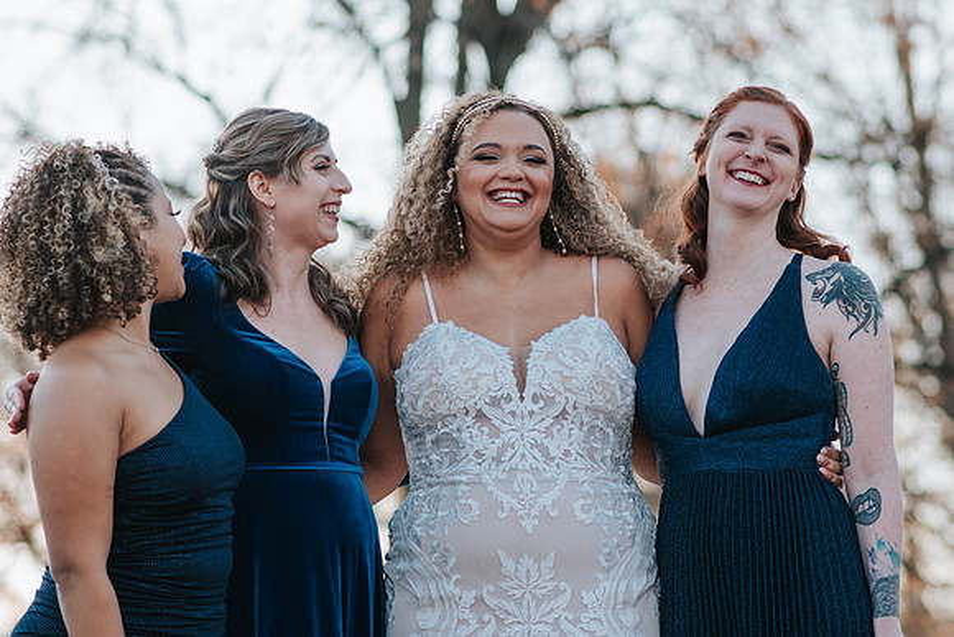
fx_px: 3665
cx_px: 517
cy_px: 335
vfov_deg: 9.9
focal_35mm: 138
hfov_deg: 14.8
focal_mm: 85
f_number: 2.8
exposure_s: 1/320
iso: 100
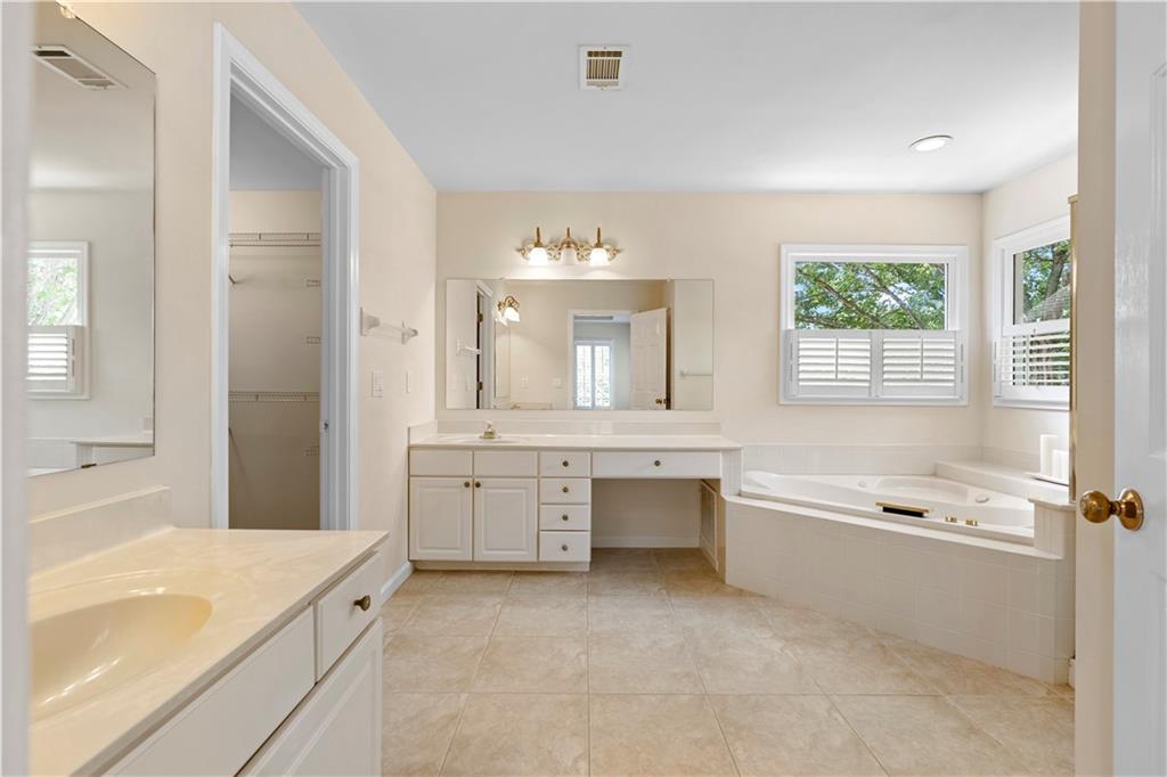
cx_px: 584
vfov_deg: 73.7
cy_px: 388
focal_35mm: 16
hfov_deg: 96.8
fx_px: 518
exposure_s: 1.3
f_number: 8
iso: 100
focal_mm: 16
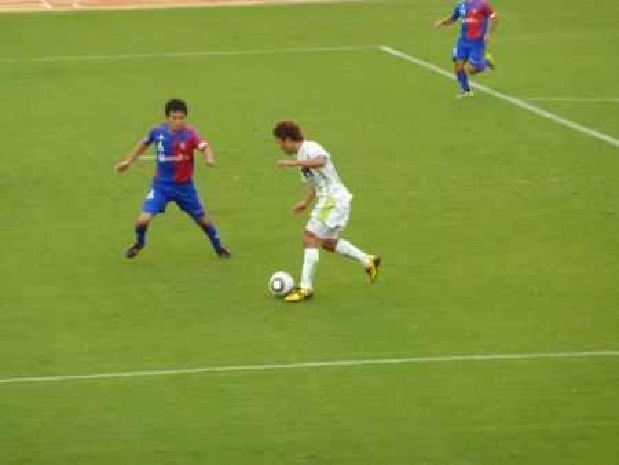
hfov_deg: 6.6
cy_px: 232
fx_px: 5367
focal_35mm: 300
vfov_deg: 5.0
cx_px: 310
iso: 800
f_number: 4.9
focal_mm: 49.2
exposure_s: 1/320
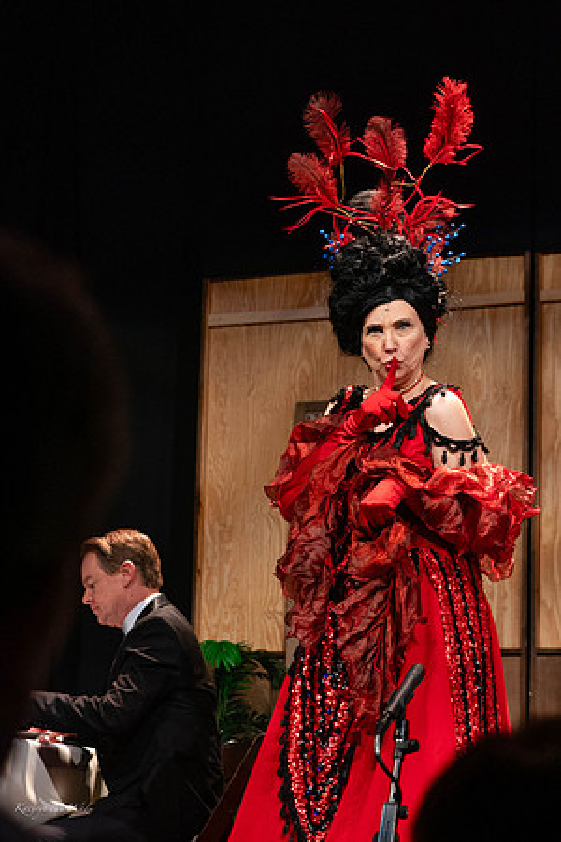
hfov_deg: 13.5
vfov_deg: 20.1
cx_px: 288
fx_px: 2377
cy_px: 410
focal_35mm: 102
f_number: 5
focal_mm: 66
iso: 2500
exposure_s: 1/160
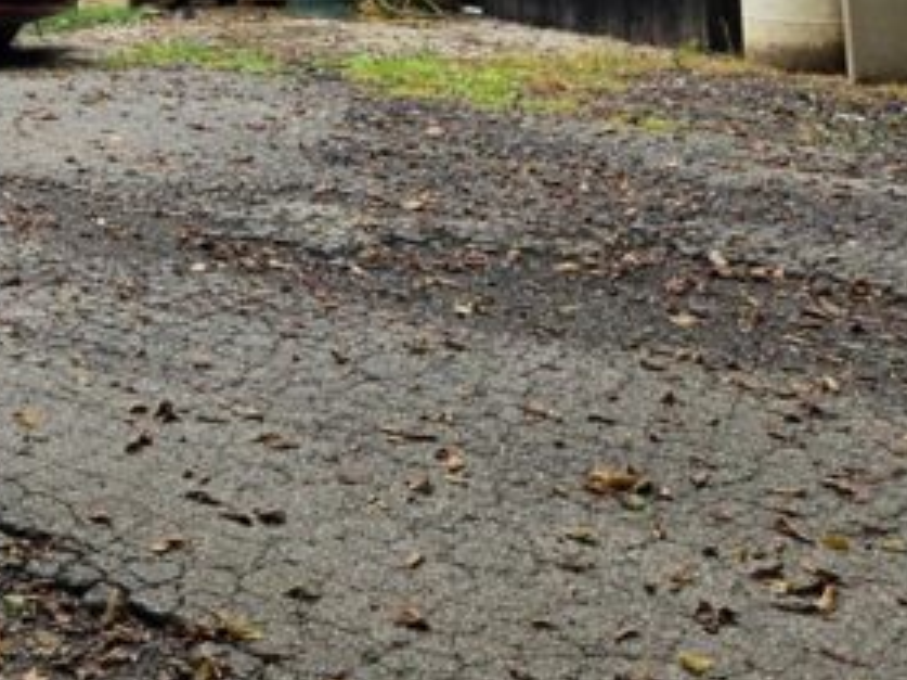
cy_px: -205
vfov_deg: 20.3
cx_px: -257
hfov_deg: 25.5
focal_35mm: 66
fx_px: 1729
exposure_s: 1/1632
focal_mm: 5.4
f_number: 1.8
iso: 80
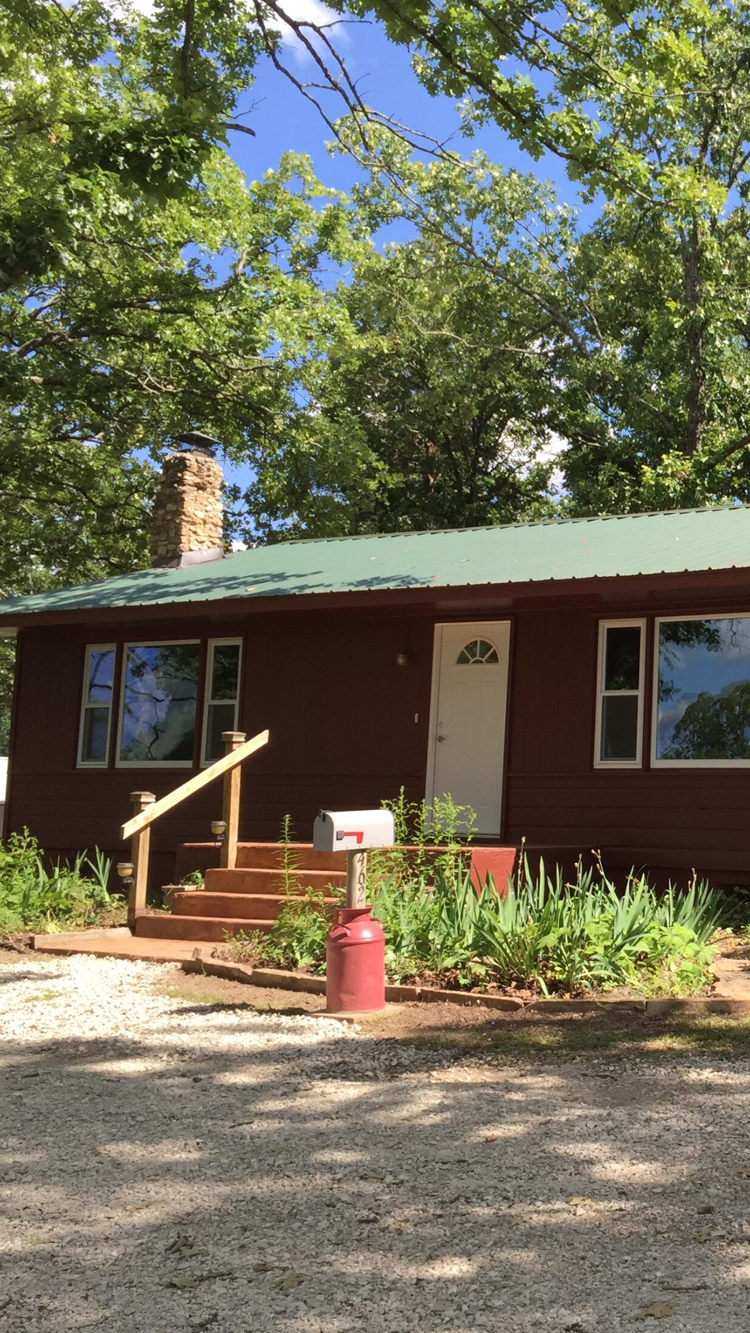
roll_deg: -1.6
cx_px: 821
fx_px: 1520
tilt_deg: +5.4
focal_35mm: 43
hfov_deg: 25.7
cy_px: 679
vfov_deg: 47.4
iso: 32
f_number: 2.2
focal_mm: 4.15
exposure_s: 1/807
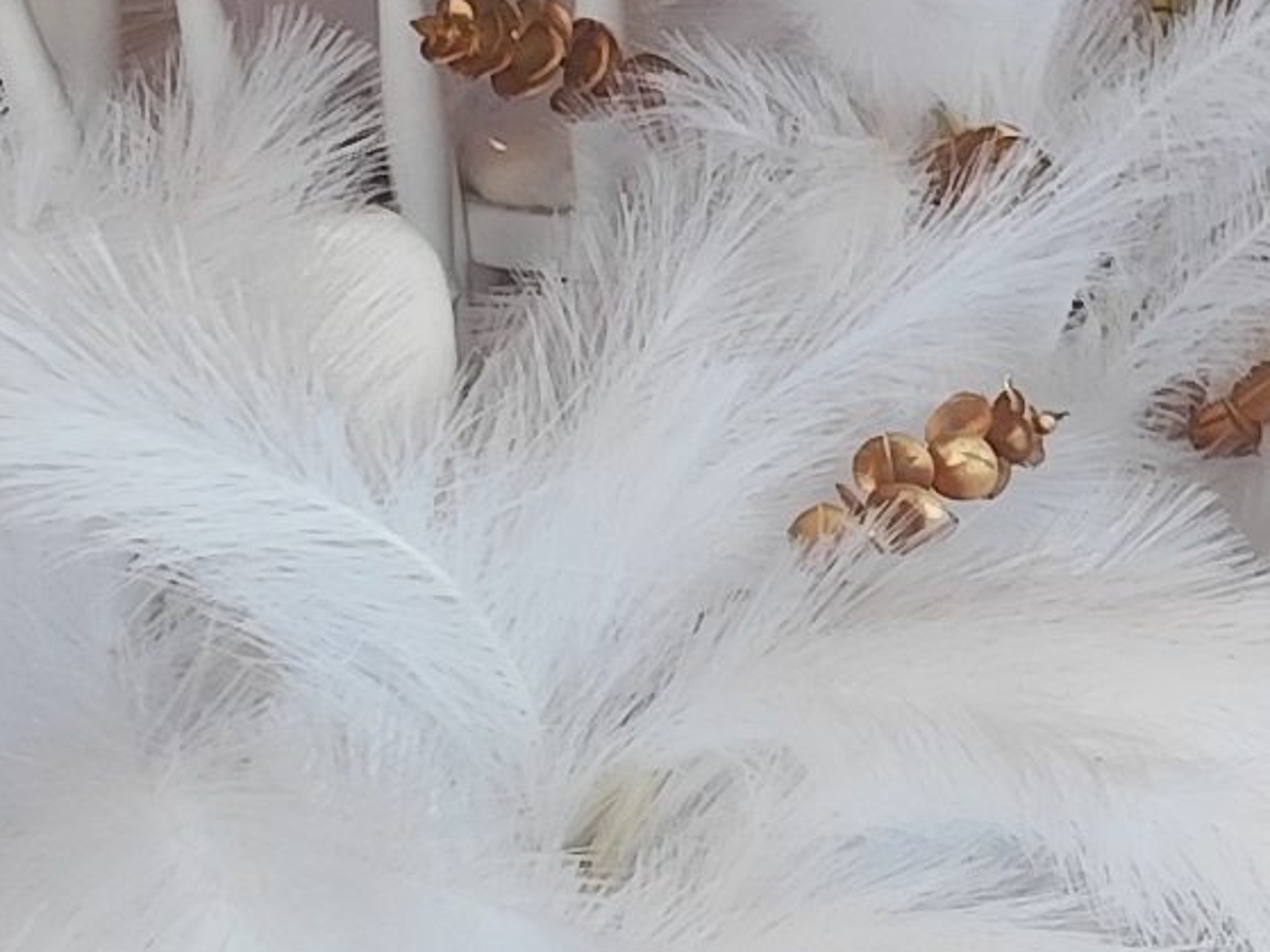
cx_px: 4214
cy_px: -375
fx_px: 6162
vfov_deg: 8.7
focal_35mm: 168
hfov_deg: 8.8
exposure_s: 1/100
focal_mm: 6.14
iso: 125
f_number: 1.65
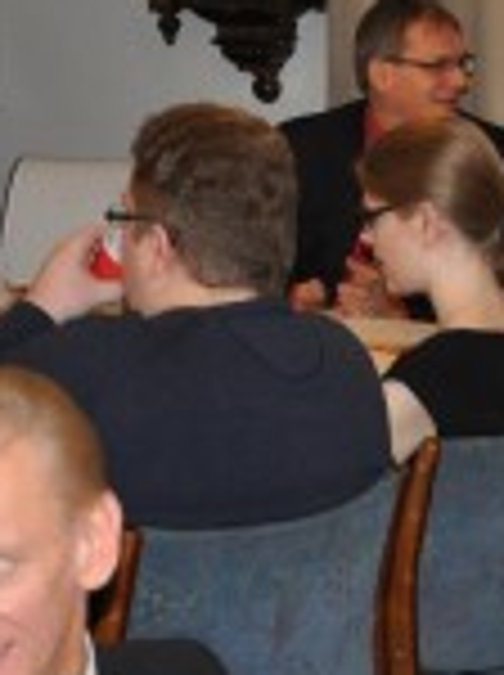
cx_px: 324
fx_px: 3816
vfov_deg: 10.1
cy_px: 227
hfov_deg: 7.6
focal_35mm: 196
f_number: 4.2
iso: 800
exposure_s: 1/60
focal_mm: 34
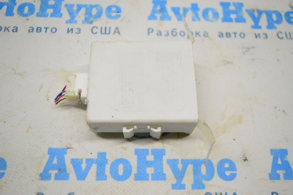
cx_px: 146
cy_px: 98
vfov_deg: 36.8
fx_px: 293
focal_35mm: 36
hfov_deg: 53.2
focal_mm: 24
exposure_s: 1/1250
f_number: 4
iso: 6400
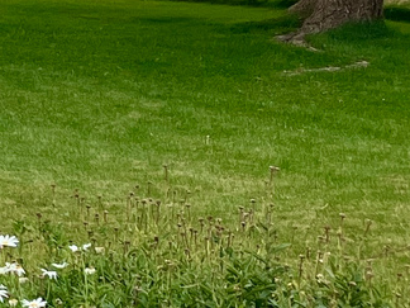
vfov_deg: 8.2
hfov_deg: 9.7
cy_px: -207
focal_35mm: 177
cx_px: -620
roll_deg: +0.5
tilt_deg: +0.4
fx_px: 2096
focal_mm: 3.99
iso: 32
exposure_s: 1/867
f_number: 1.8
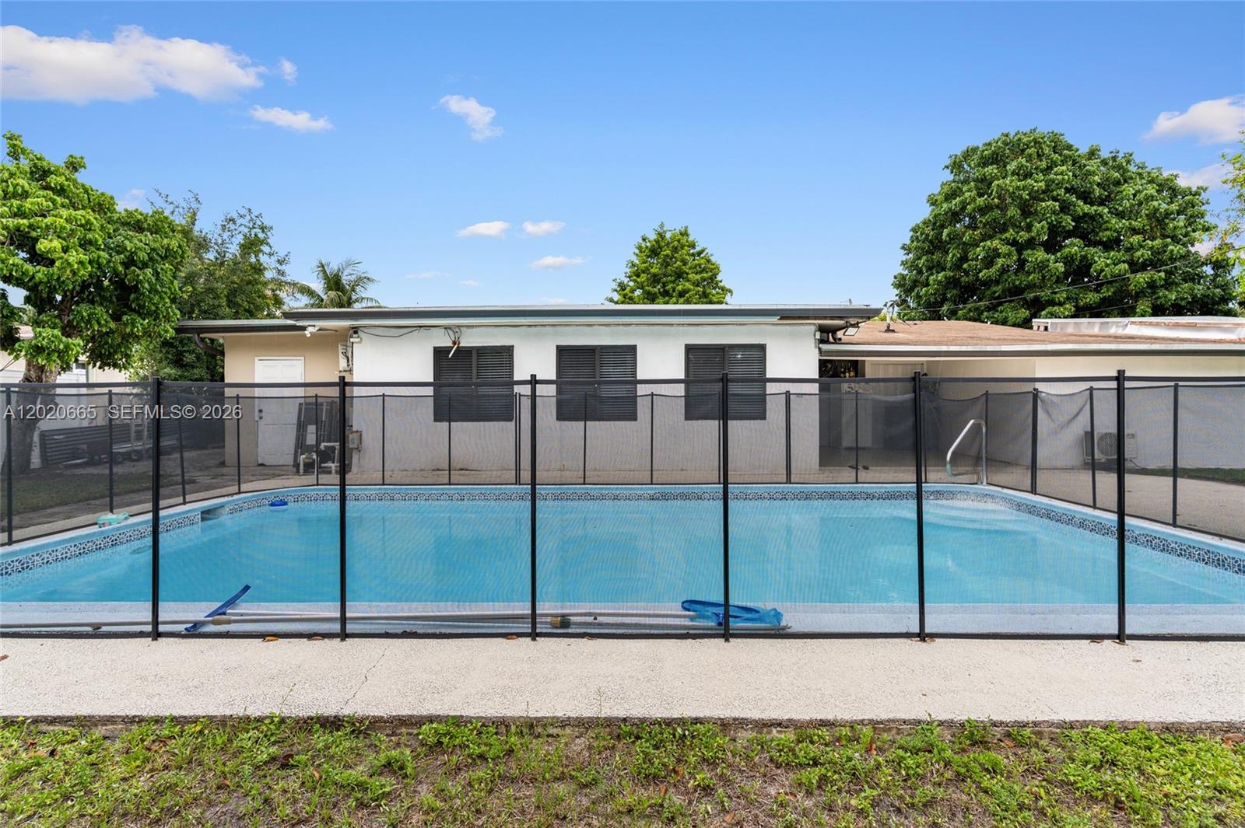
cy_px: 414
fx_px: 588
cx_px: 622
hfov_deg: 93.3
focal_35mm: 17
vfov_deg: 70.4
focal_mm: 17
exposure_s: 1/60
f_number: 5
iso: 160
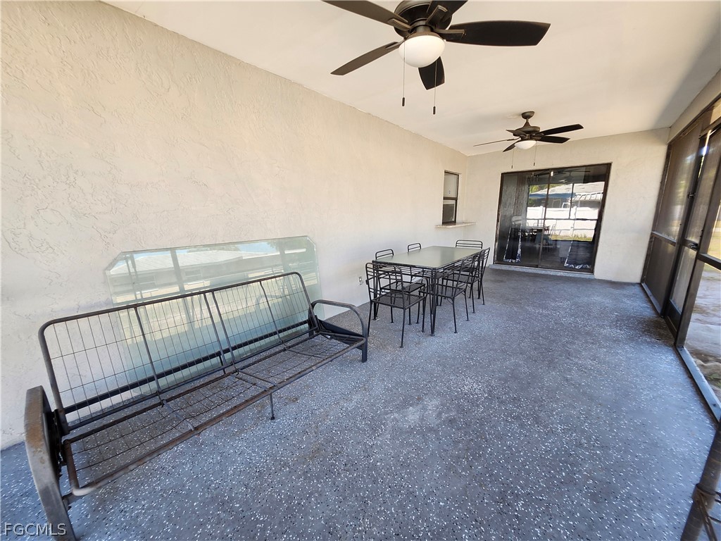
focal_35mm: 13
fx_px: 271
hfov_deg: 106.2
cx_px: 360
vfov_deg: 89.9
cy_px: 270
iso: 50
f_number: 2.2
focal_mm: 1.74
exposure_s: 1/60.2
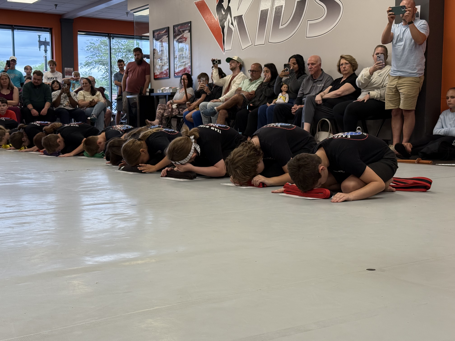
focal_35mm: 48
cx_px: 228
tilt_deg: -4.3
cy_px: 170
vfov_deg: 30.3
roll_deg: +0.1
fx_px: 631
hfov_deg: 39.7
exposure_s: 1/120
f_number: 1.78
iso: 160
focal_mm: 6.76
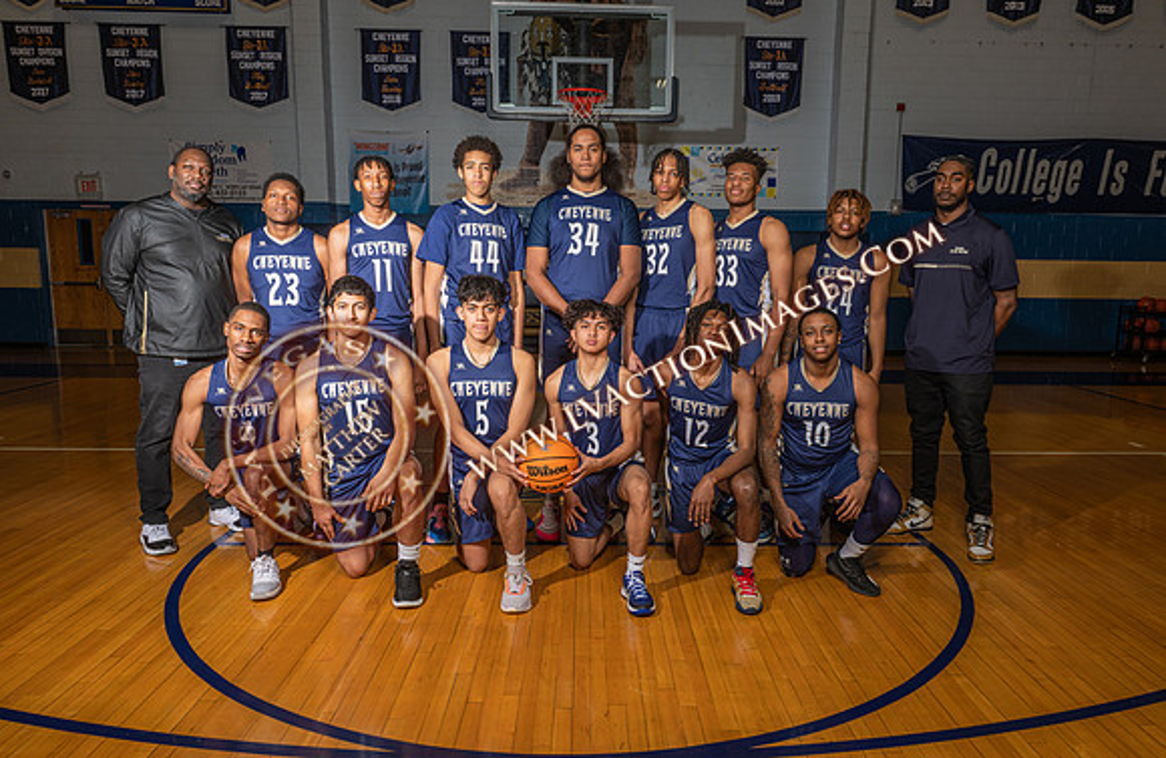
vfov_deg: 50.0
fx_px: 813
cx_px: 604
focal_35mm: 25
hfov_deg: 71.3
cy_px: 399
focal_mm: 24
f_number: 7.1
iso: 125
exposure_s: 1/125
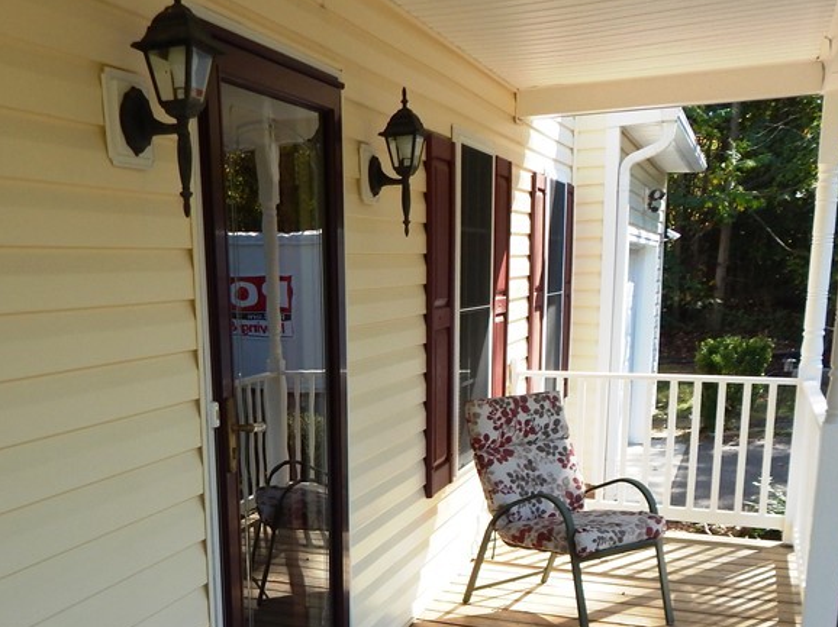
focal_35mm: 39
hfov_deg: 47.1
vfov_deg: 35.4
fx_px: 944
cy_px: 517
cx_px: 275
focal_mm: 4
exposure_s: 1/320
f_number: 3
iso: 125
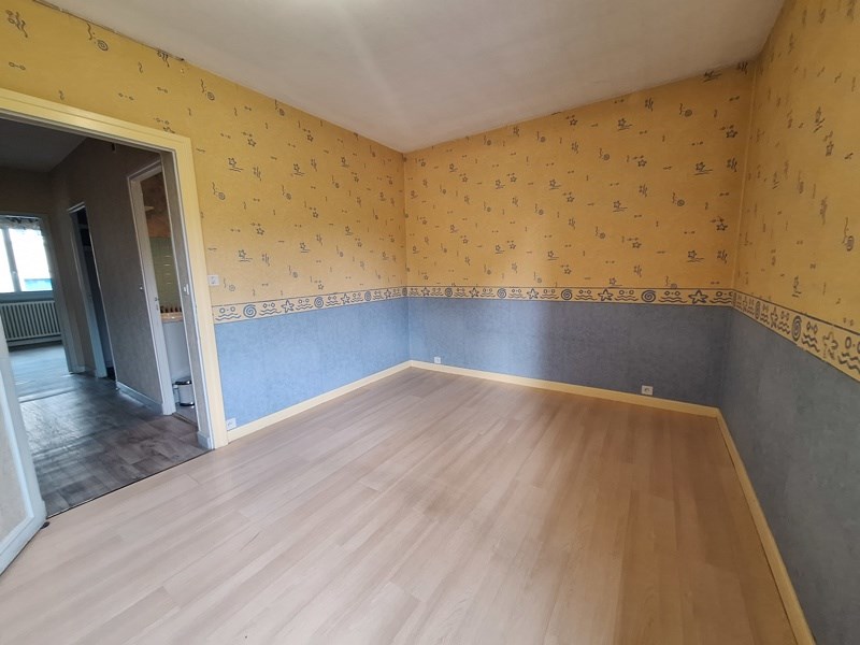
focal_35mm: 13
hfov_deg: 106.2
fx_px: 323
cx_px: 430
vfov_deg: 89.9
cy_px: 322
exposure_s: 1/40
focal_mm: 1.74
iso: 160
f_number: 2.2
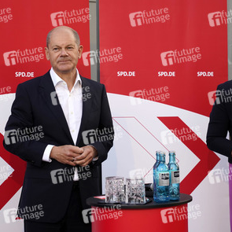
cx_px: 160
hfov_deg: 19.9
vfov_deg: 19.9
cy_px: 116
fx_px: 660
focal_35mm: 87
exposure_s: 1/320
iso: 640
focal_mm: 67
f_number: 5
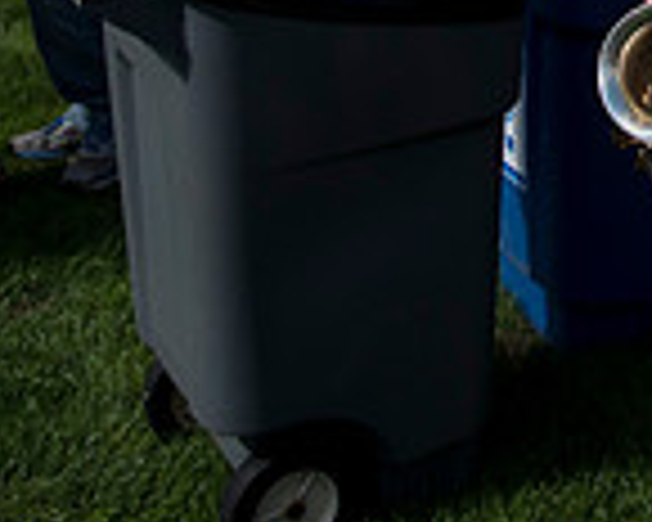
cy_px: -313
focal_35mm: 90
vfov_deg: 15.5
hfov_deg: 19.5
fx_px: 1737
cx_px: 854
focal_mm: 24
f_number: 4.5
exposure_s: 1/2500
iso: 250
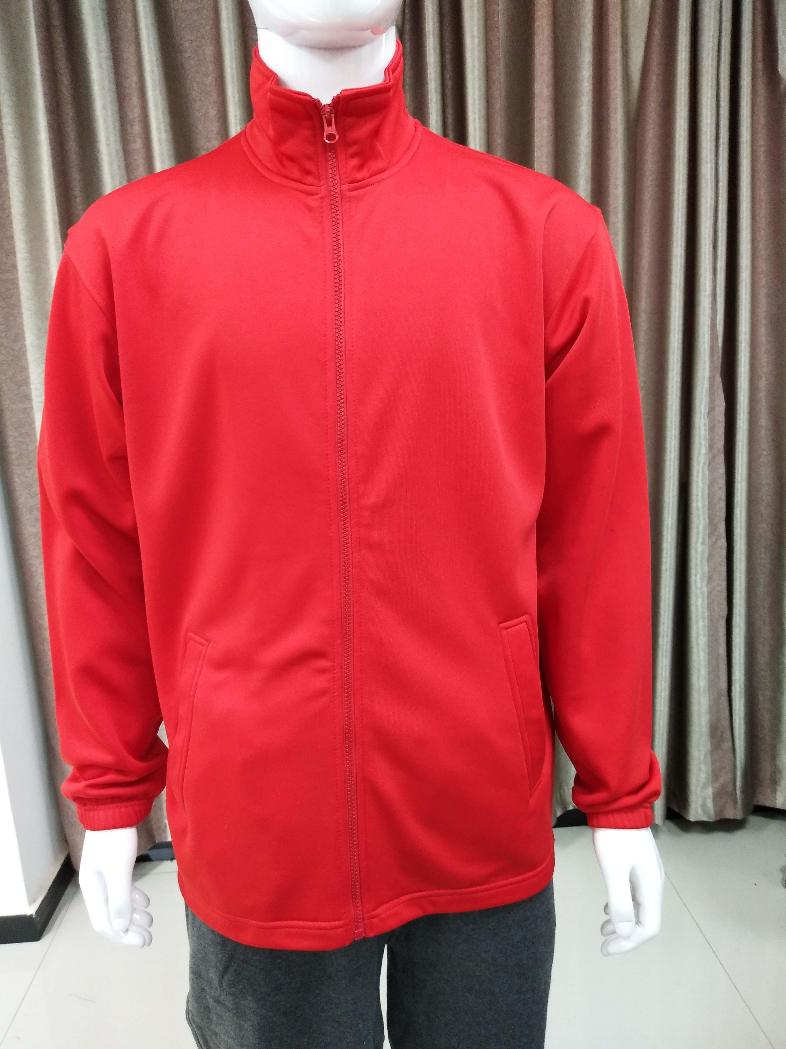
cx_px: 393
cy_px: 524
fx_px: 787
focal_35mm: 26
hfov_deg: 53.1
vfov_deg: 67.3
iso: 200
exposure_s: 1/33.3
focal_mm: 3.88
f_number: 2
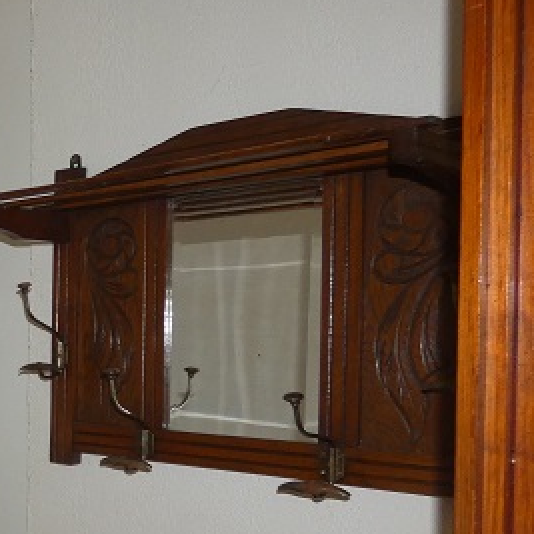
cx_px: -246
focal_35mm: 53
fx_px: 925
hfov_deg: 25.2
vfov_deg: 31.8
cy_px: 380
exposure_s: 1/60
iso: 200
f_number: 2.8
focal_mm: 3.6
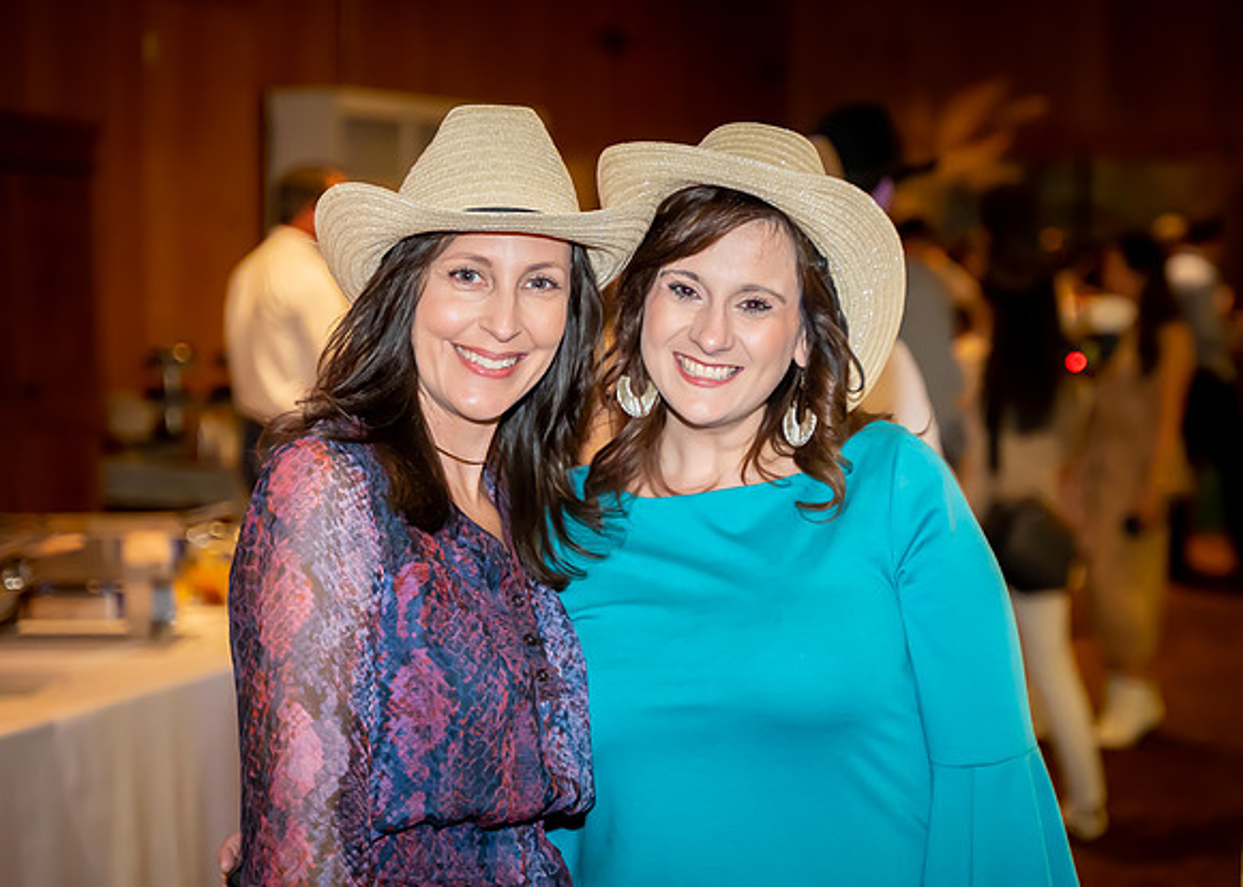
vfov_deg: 16.4
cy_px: 428
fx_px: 3069
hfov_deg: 22.9
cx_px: 699
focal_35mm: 87
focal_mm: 66
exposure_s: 1/200
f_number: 2.8
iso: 4000
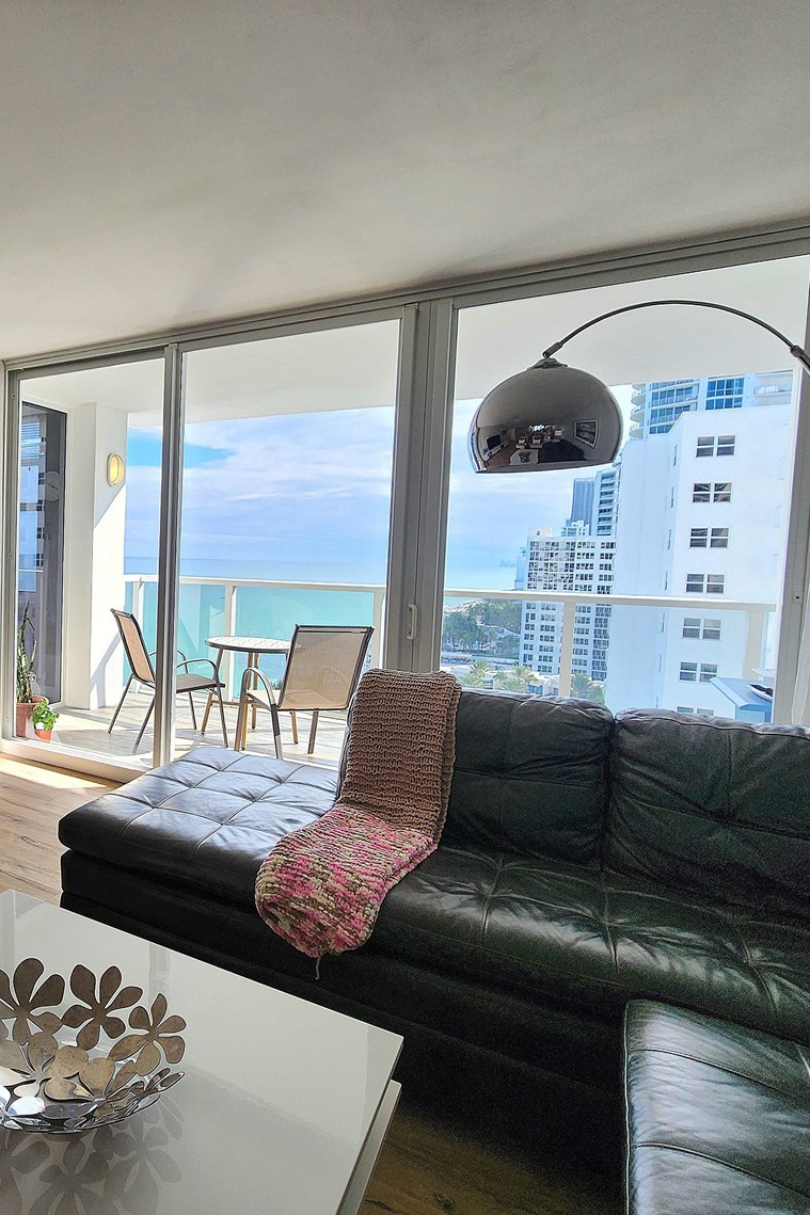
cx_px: 91
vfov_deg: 86.9
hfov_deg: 56.3
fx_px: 641
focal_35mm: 19
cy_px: 606
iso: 50
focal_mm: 2.2
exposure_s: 1/169
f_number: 2.2
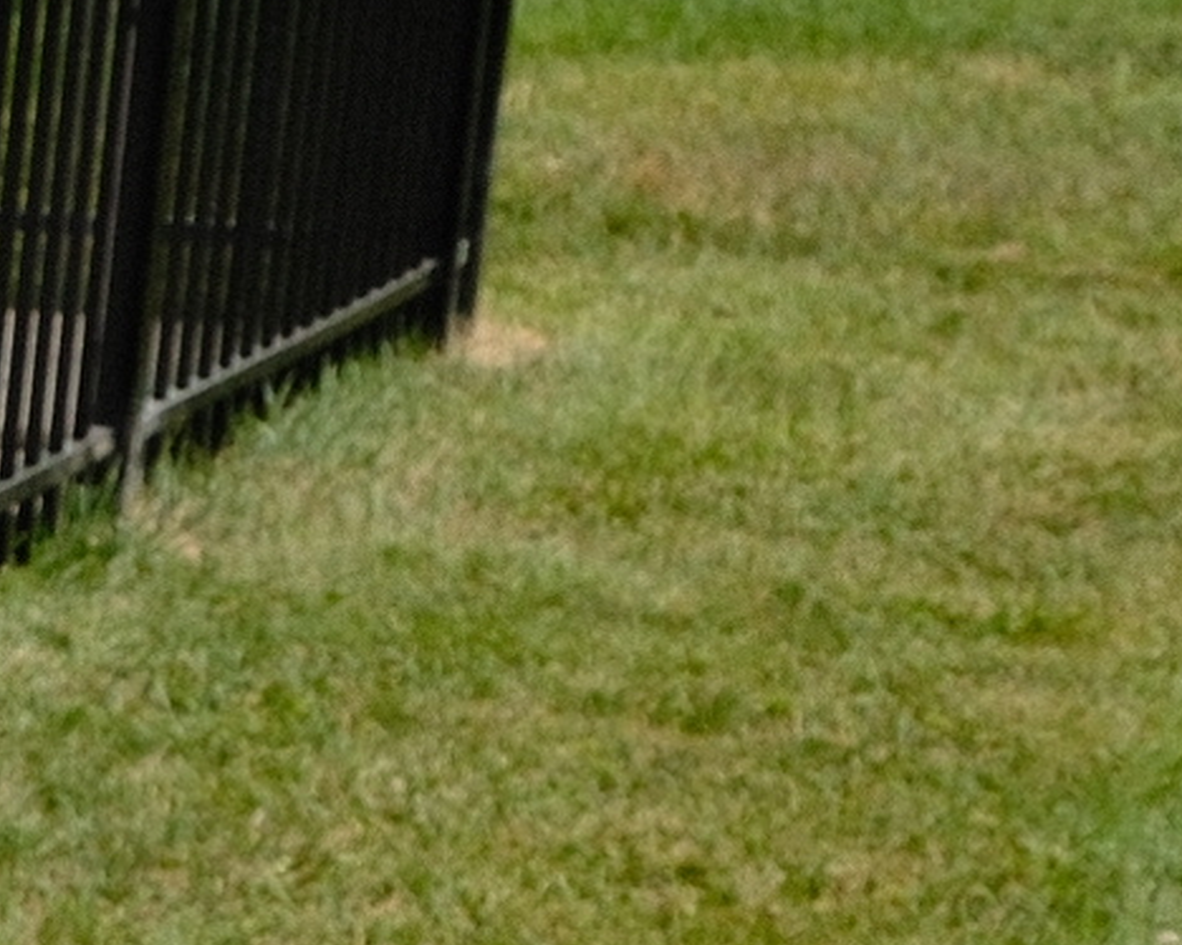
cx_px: -3306
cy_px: 996
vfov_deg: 8.3
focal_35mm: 185
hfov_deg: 7.7
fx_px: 6469
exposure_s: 1/240
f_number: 5.6
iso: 500
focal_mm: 16
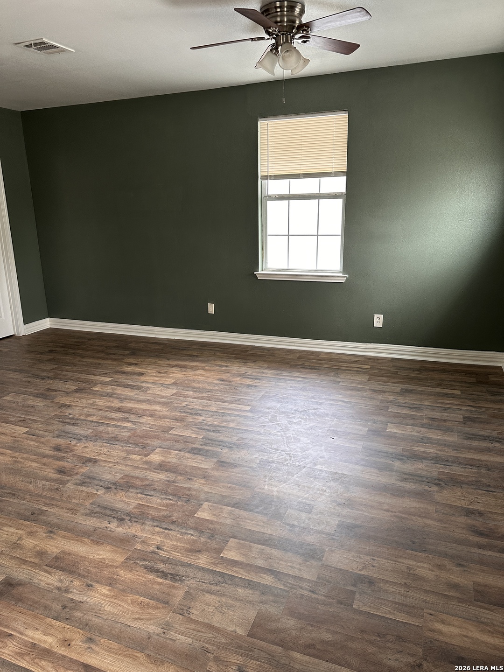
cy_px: 336
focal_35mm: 24
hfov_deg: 56.8
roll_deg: +0.6
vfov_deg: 71.6
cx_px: 252
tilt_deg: -14.3
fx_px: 466
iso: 200
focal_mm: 6.86
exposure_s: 1/120
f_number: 1.78
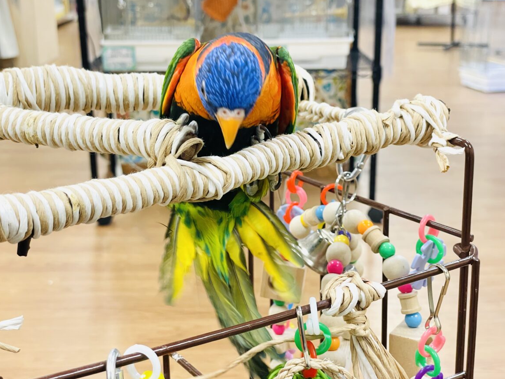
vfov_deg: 27.0
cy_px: 193
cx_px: 246
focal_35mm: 54
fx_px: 788
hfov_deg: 35.5
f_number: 2
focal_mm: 6
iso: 160
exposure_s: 1/99
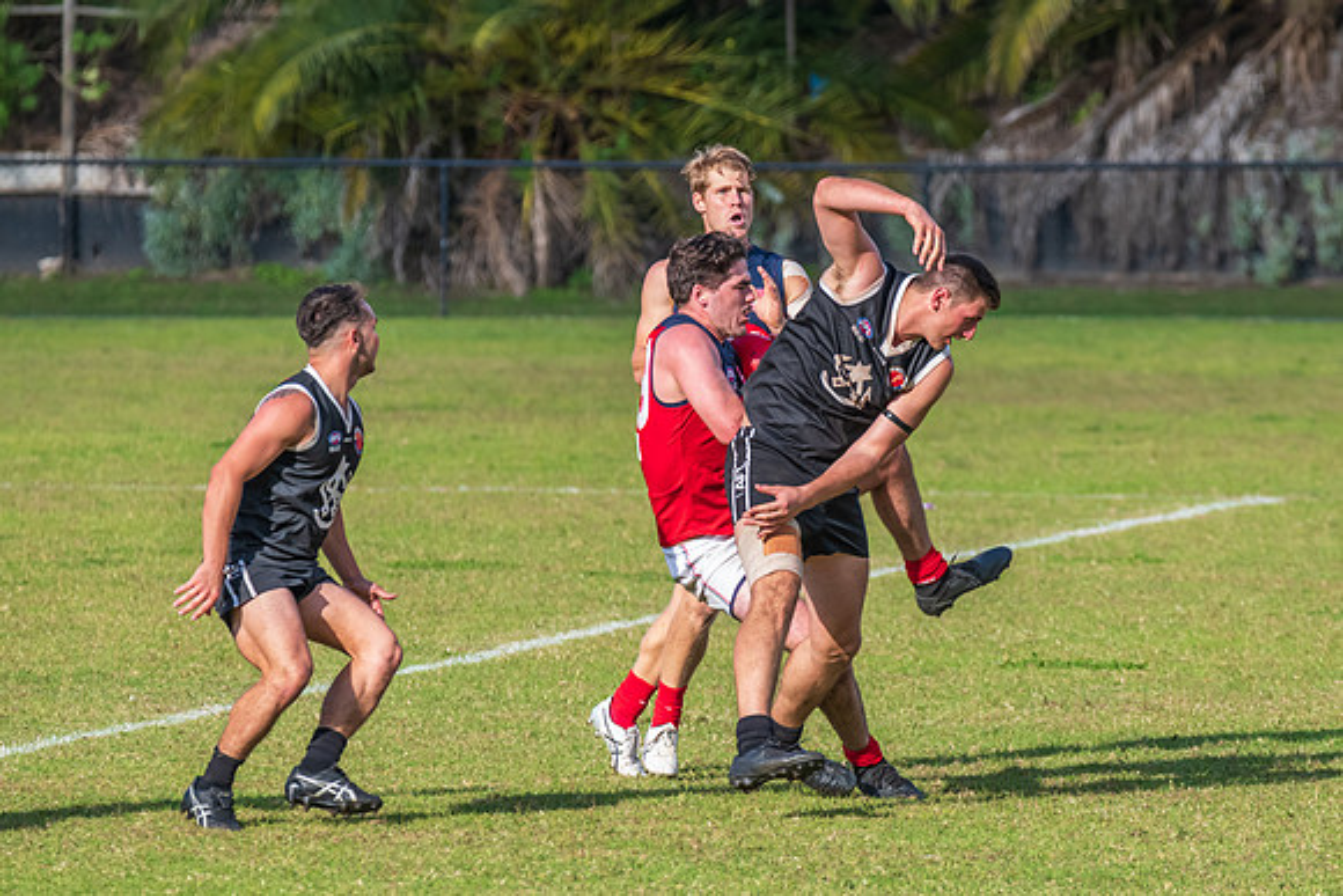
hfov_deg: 3.9
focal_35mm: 530
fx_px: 19765
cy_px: 380
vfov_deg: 2.6
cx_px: 898
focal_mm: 360
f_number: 9
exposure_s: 1/1250
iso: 800
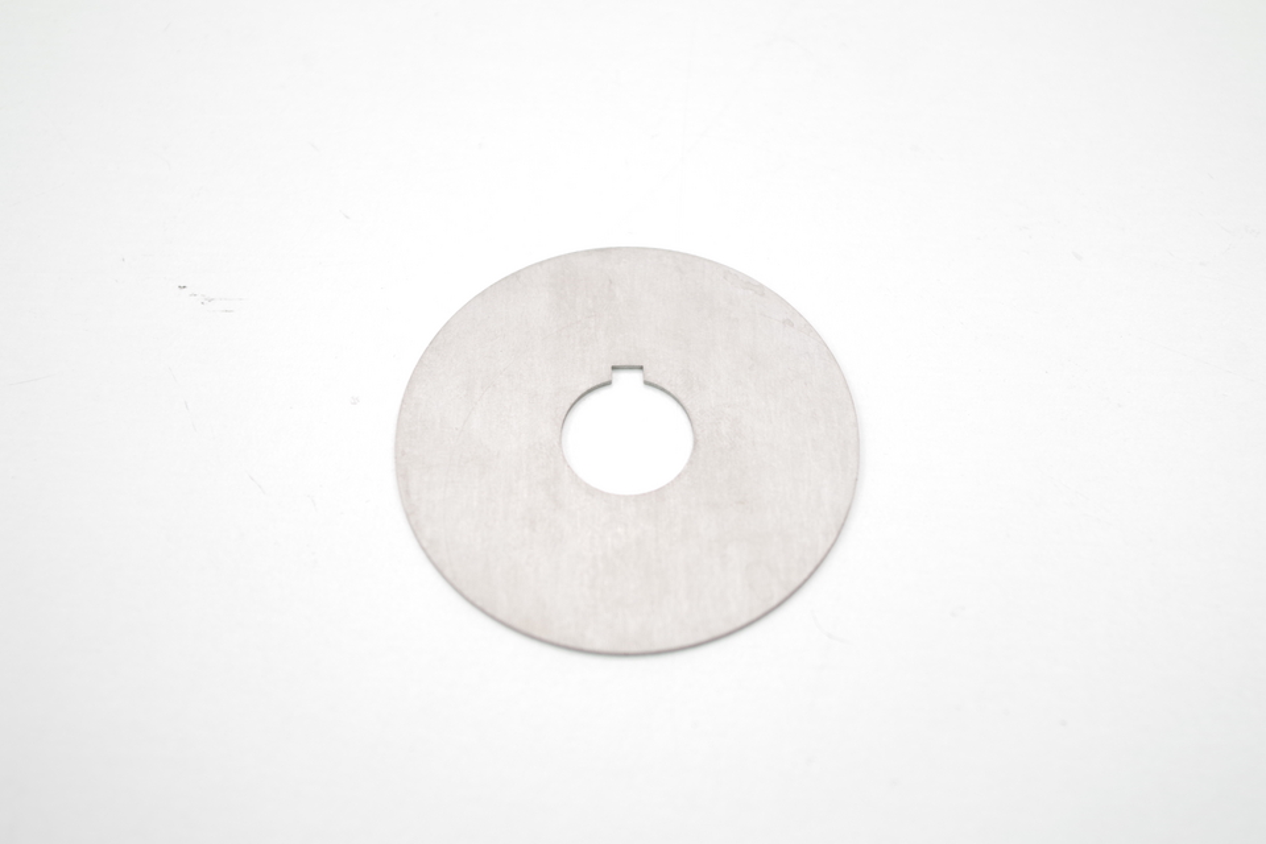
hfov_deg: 40.3
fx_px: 1723
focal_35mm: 49
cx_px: 633
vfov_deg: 27.5
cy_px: 422
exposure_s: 1/40
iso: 100
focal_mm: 32.5
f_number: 5.6
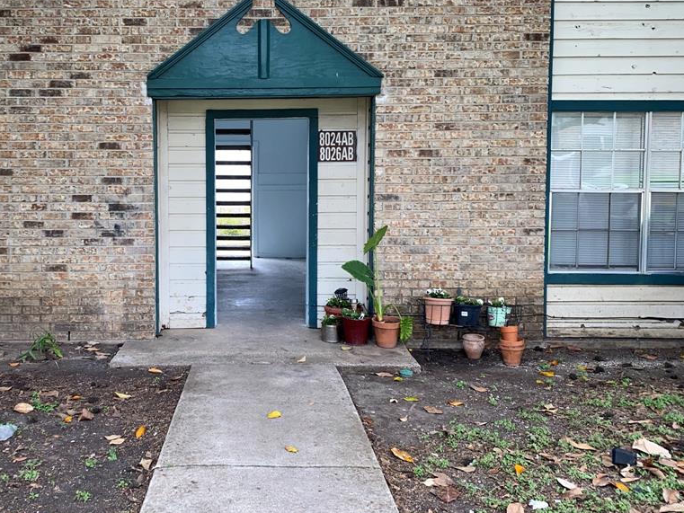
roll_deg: -0.3
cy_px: 219
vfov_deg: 40.6
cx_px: 242
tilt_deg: -3.5
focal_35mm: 35
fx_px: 692
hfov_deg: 51.9
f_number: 1.8
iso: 40
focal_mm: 4.25
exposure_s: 1/33
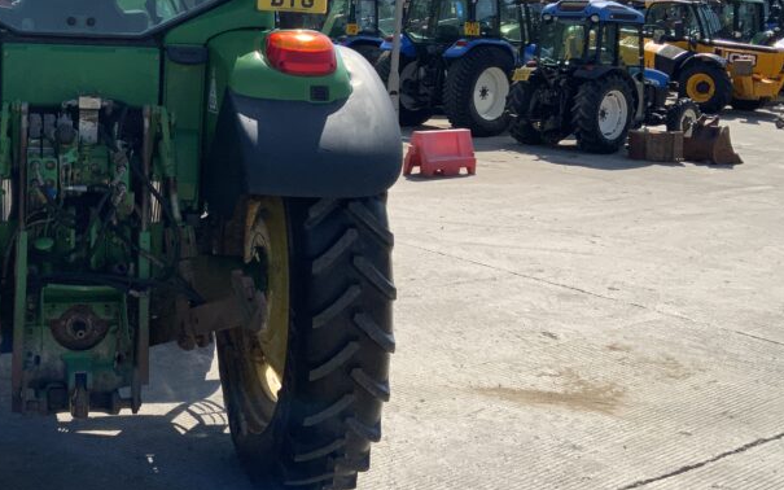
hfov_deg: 37.6
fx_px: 1111
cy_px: 143
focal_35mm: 52
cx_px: 167
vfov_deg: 24.7
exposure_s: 1/2320
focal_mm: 3
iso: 20
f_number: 1.8
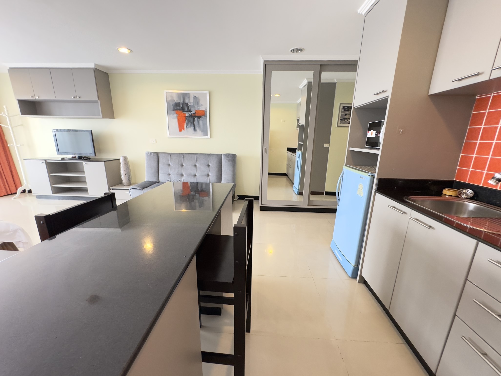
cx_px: 250
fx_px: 203
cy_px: 188
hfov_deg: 102.1
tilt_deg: -13.4
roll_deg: -1.2
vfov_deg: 85.7
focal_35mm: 14
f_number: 2.2
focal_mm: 2.22
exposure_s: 1/50
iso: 250
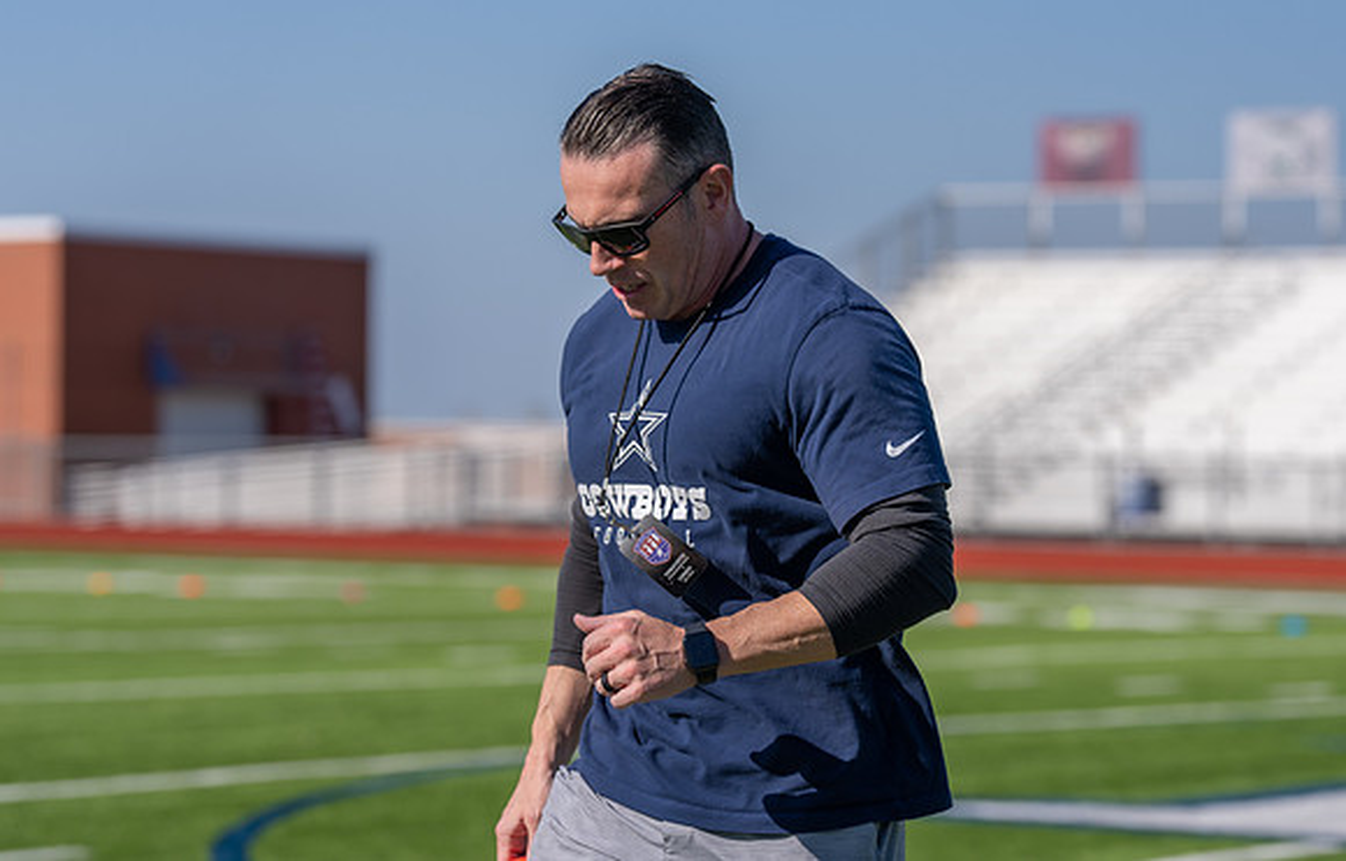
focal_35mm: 135
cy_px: 425
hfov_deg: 15.3
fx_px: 5003
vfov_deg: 9.8
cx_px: 743
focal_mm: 110
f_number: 3.5
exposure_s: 1/1600
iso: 100
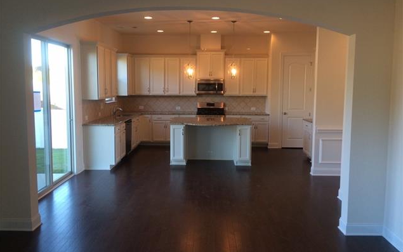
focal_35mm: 31
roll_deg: +0.3
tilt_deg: -5.2
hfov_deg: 61.2
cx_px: 201
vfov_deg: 40.6
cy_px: 115
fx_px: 341
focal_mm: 4.15
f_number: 2.2
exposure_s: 1/30
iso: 40
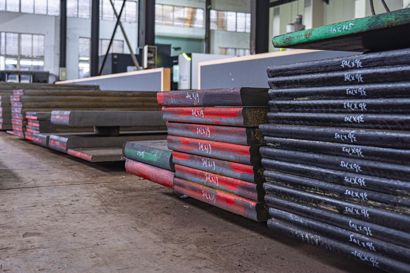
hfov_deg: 43.4
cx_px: 241
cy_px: 95
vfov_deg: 29.7
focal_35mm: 45
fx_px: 513
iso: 2000
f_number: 4
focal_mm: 34
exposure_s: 1/100
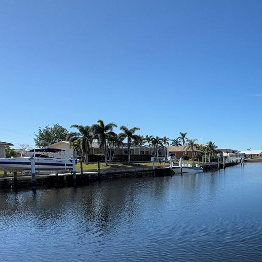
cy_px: 161
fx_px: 257
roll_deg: +1.0
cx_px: 274
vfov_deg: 53.5
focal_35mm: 30
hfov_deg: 44.2
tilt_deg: -0.7
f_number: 2.2
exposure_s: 1/2415
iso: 50
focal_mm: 2.22
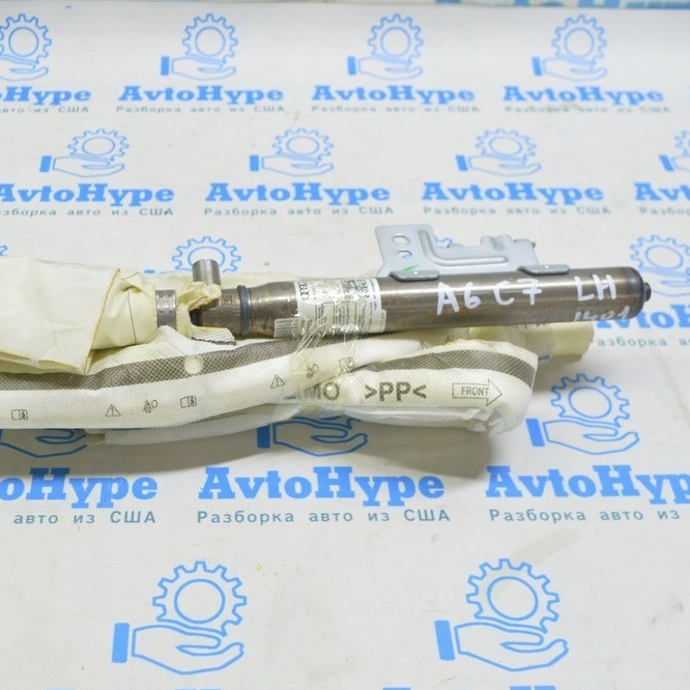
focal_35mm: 47
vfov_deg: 36.1
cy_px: 344
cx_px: 229
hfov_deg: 35.7
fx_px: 1060
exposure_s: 1/20
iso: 400
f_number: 5.6
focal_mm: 24
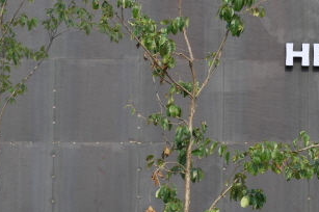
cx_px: 287
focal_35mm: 226
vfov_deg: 6.1
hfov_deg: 9.1
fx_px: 2000
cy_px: 46
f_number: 7.1
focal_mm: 50
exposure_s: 1/250
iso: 100
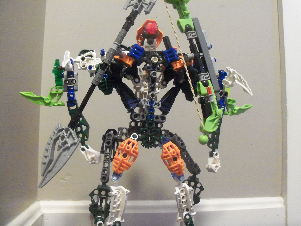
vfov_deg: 40.7
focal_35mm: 35
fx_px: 304
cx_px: 150
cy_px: 113
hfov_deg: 52.6
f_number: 3
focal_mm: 6.3
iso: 400
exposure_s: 1/2
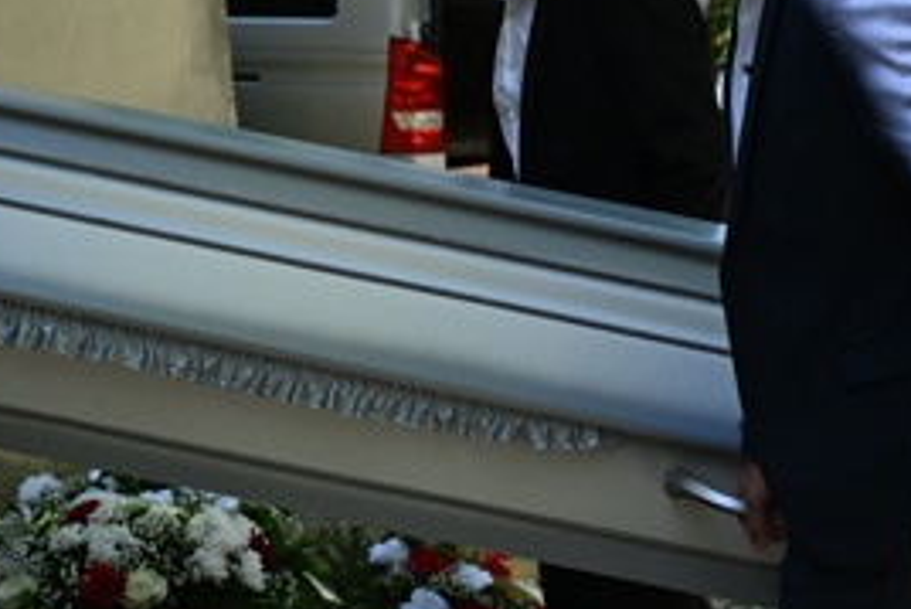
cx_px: 306
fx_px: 2608
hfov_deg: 19.8
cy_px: 374
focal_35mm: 103
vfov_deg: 13.3
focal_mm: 40
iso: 1250
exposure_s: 1/2000
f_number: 5
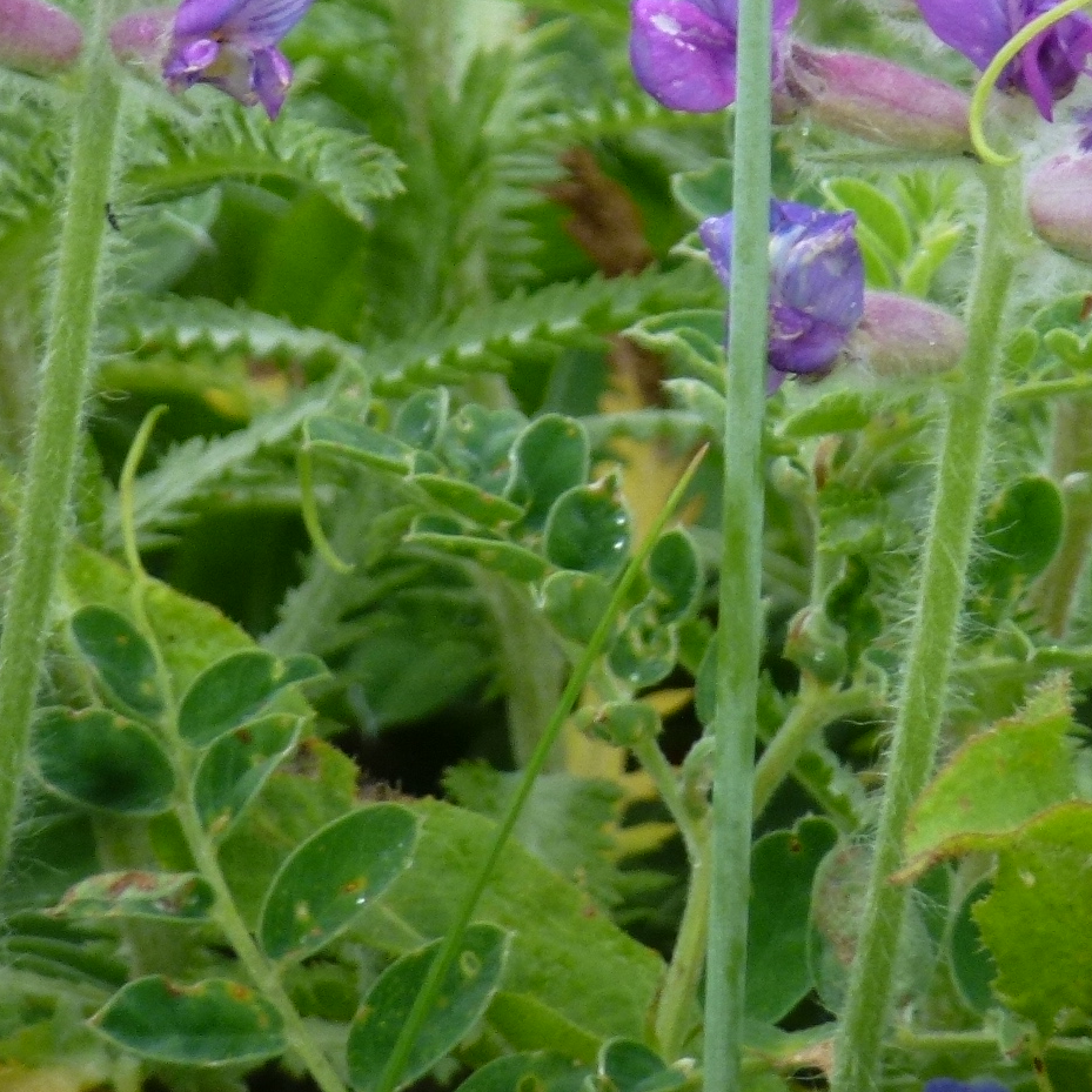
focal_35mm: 935
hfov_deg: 1.9
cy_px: -1
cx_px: 618
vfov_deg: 1.9
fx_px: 33370
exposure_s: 1/125
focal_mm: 68.8
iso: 160
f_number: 5.9
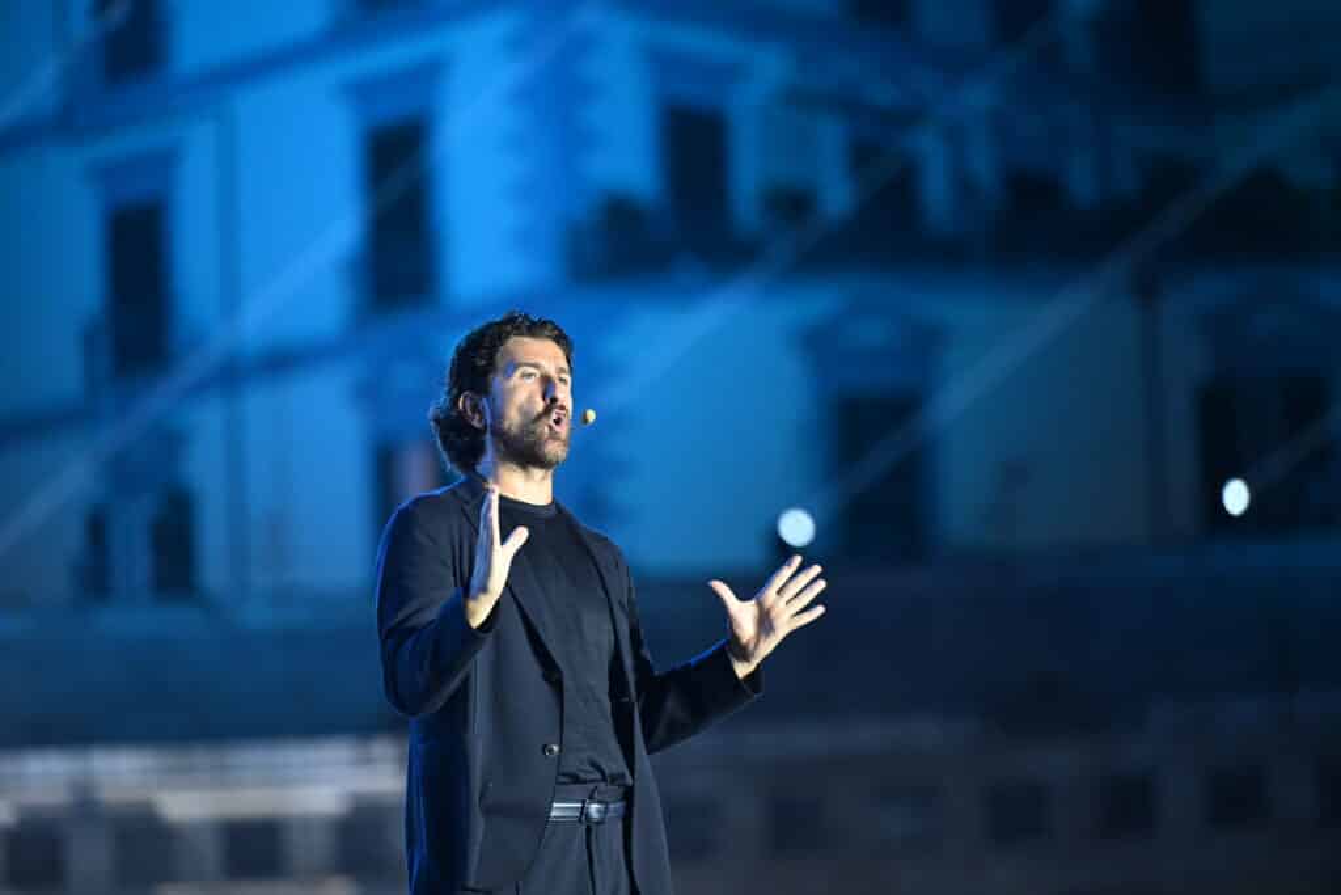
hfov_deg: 10.3
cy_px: 448
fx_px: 7451
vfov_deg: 6.9
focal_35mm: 200
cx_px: 670
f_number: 3.2
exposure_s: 1/160
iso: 3200
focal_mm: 200
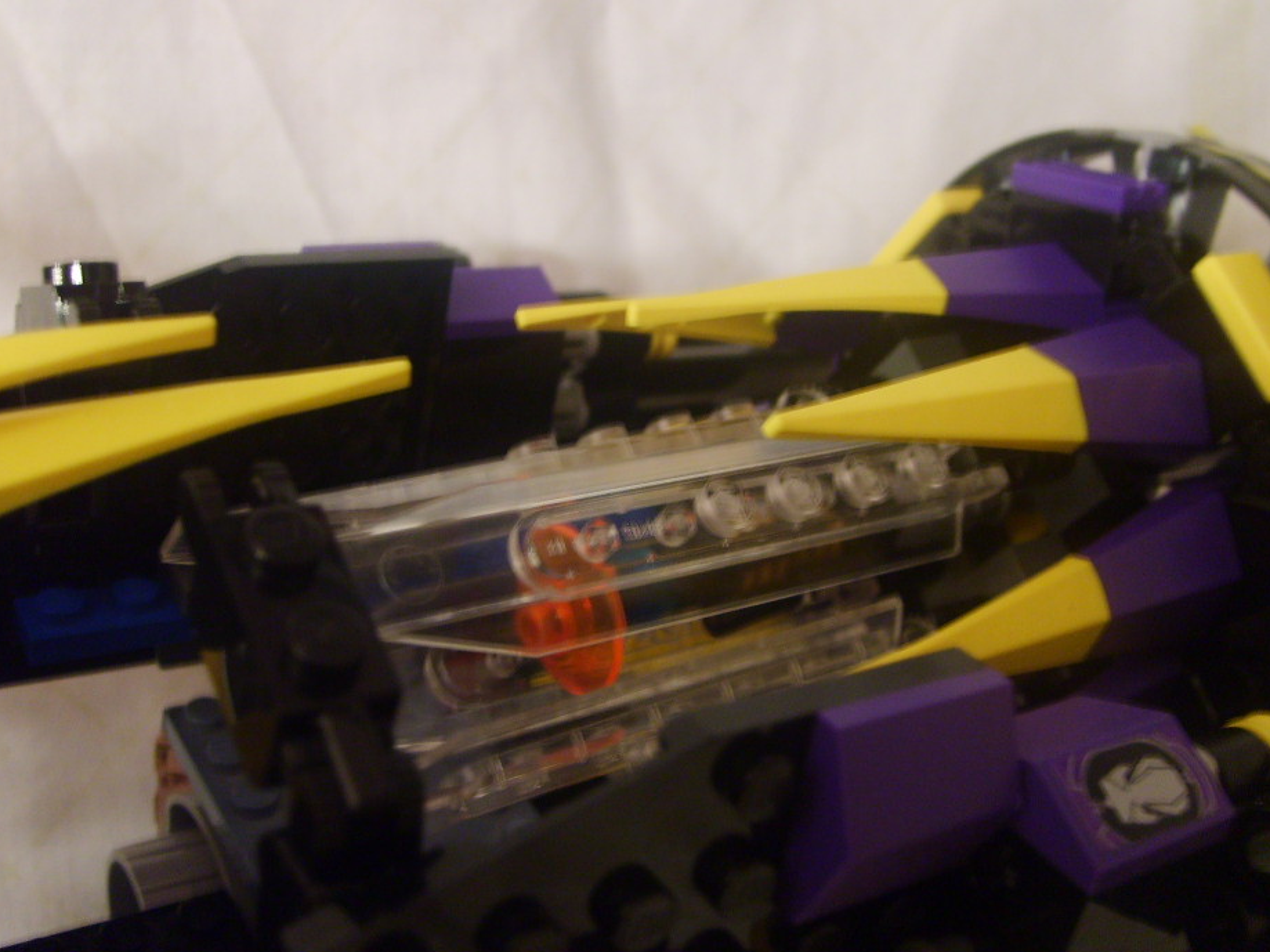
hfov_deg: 47.8
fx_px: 1431
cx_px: 679
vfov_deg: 36.8
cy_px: 475
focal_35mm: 39
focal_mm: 5.8
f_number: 2.8
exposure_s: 1/4
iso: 140
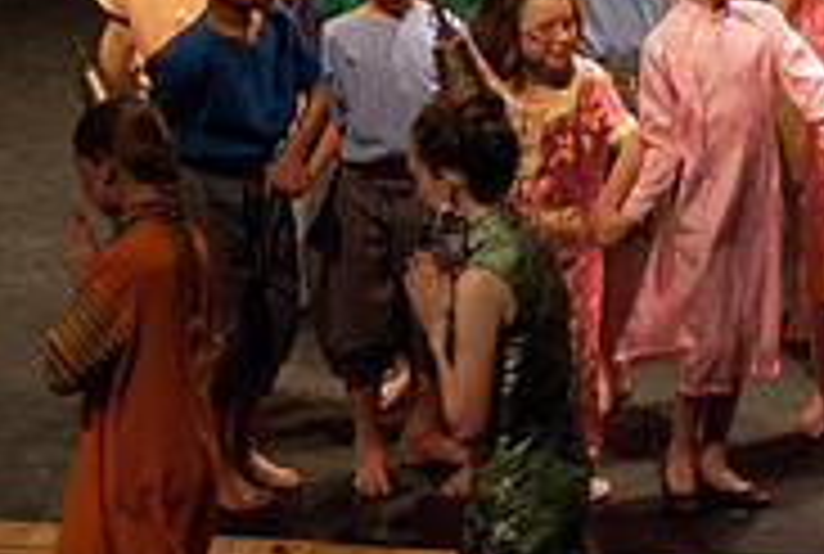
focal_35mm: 380
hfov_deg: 5.4
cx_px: 1153
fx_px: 8719
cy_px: -171
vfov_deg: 3.6
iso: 1000
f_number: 2.8
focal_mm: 80
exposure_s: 1/125
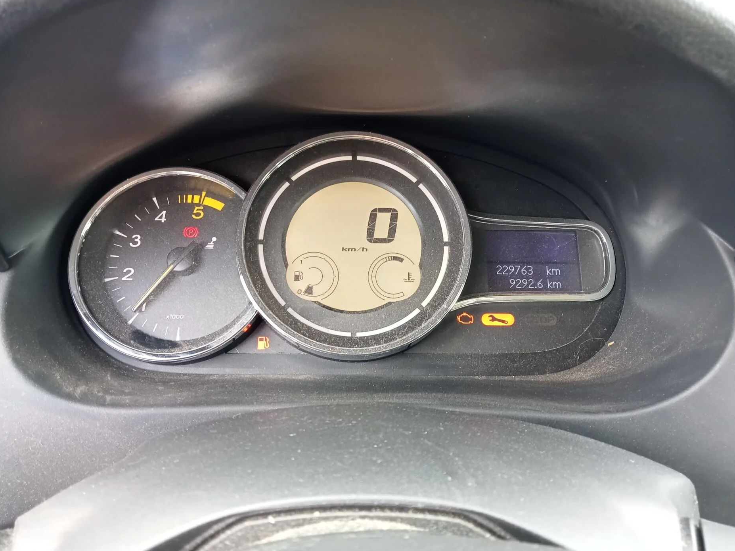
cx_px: 366
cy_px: 273
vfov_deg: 48.2
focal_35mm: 29
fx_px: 616
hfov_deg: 61.7
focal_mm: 3.46
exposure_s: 1/33.3
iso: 239
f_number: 2.2
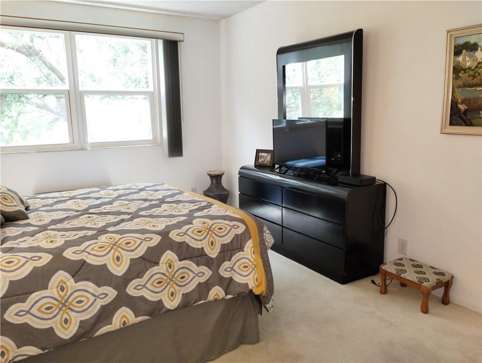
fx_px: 390
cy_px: 182
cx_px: 241
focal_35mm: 28
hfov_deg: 63.4
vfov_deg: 49.8
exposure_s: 1/30
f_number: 1.8
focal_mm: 4.27
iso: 569
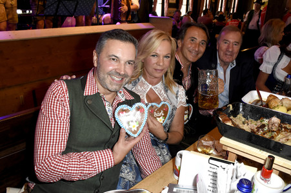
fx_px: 218
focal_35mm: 27
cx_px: 146
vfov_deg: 47.9
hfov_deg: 67.4
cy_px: 96
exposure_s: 1/60
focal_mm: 18
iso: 1600
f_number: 6.3
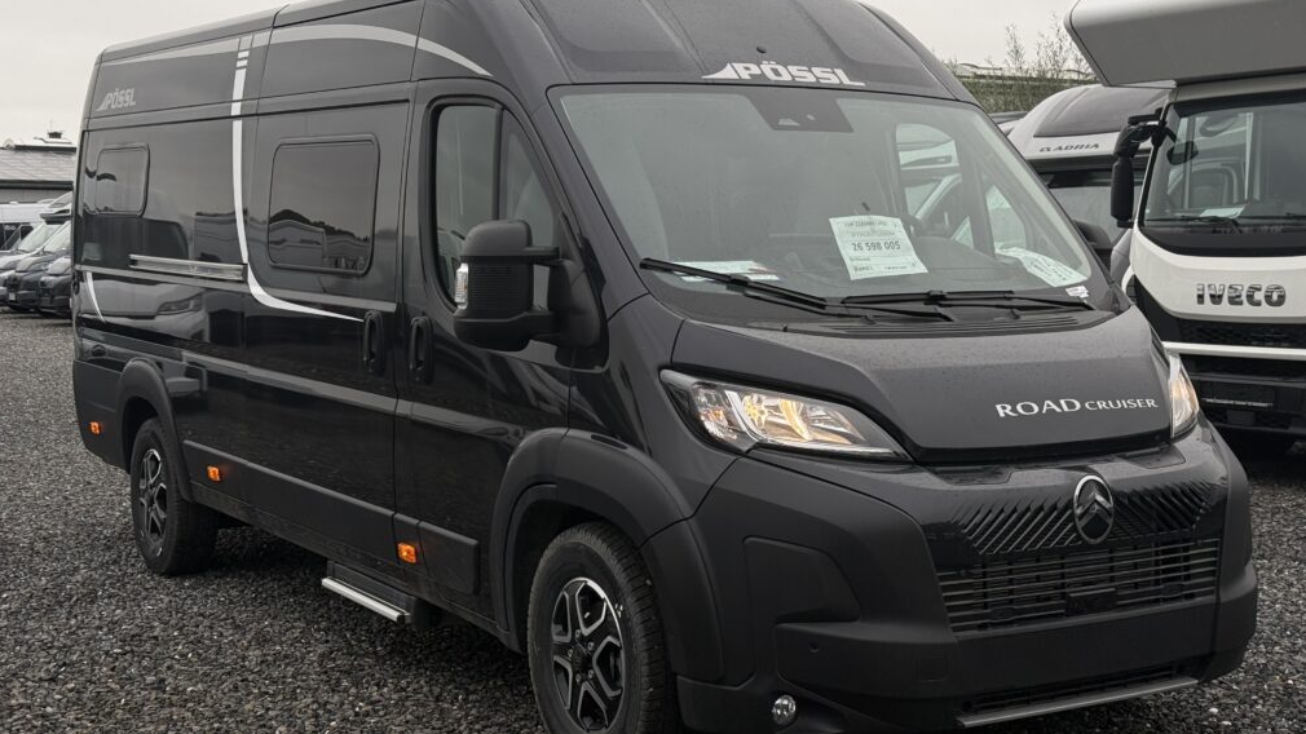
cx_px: 653
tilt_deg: -3.8
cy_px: 359
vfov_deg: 22.6
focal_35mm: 53
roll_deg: +0.0
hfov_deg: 39.2
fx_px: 1835
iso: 64
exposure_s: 1/951
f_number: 1.78
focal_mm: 6.76
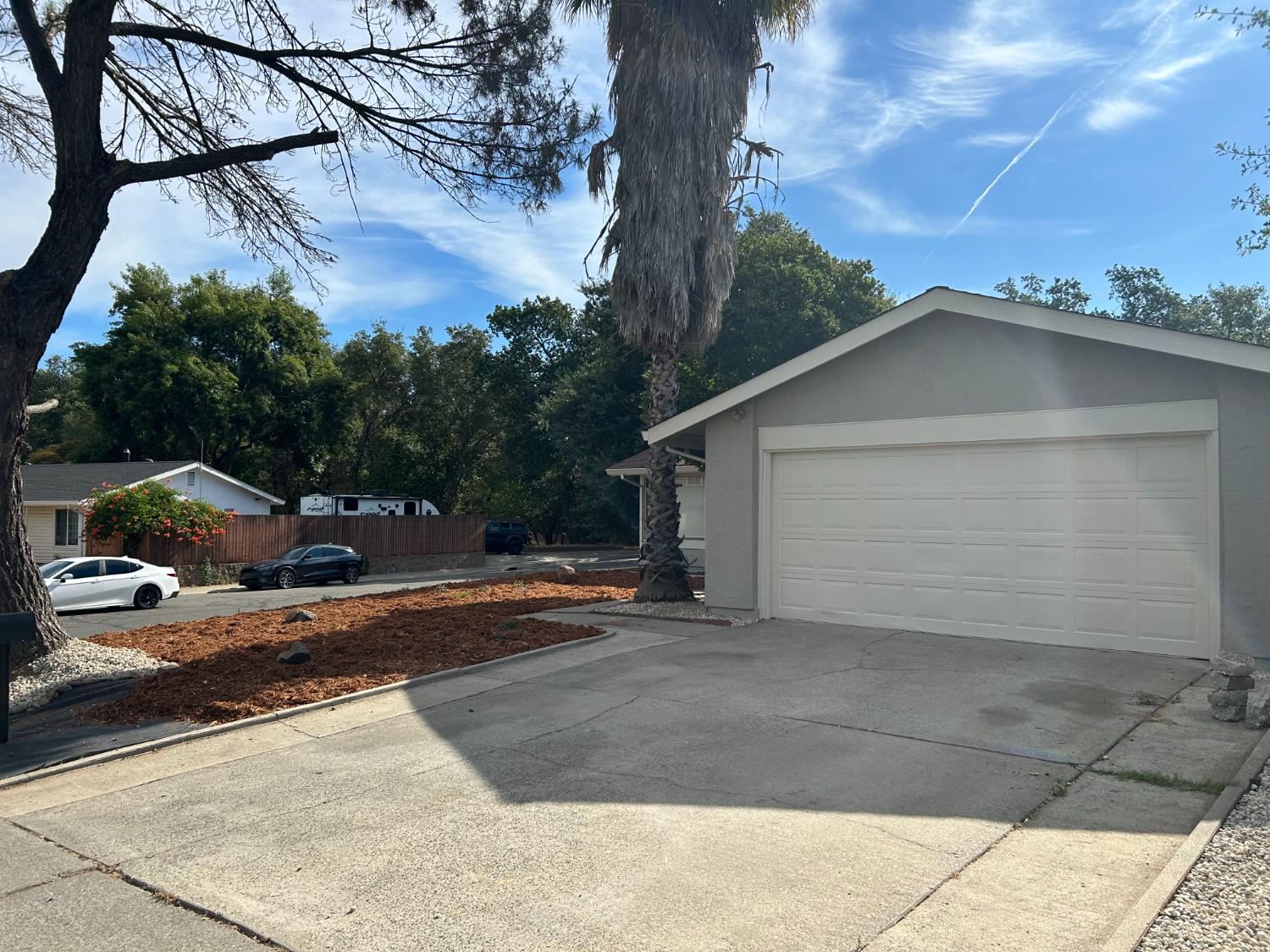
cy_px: 476
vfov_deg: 53.1
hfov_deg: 67.3
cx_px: 635
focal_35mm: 26
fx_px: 954
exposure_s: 1/4115
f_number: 1.5
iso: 50
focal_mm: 5.7
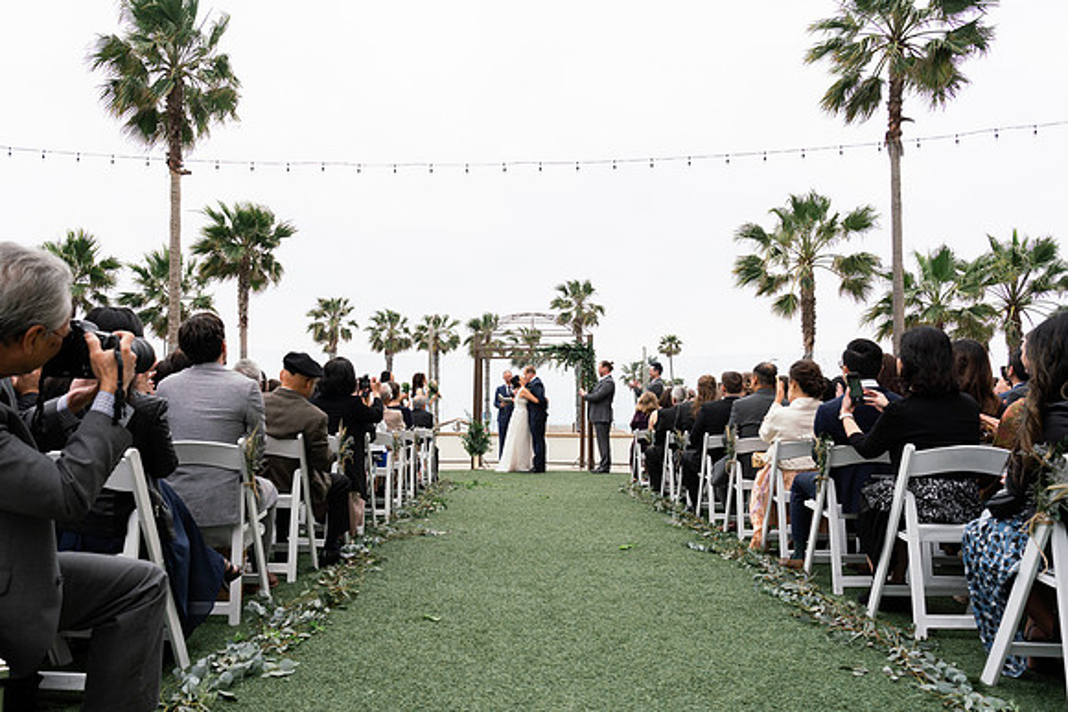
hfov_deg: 64.8
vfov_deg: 45.9
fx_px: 839
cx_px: 472
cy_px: 398
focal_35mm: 28
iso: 160
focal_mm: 24
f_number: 6.3
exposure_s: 1/320
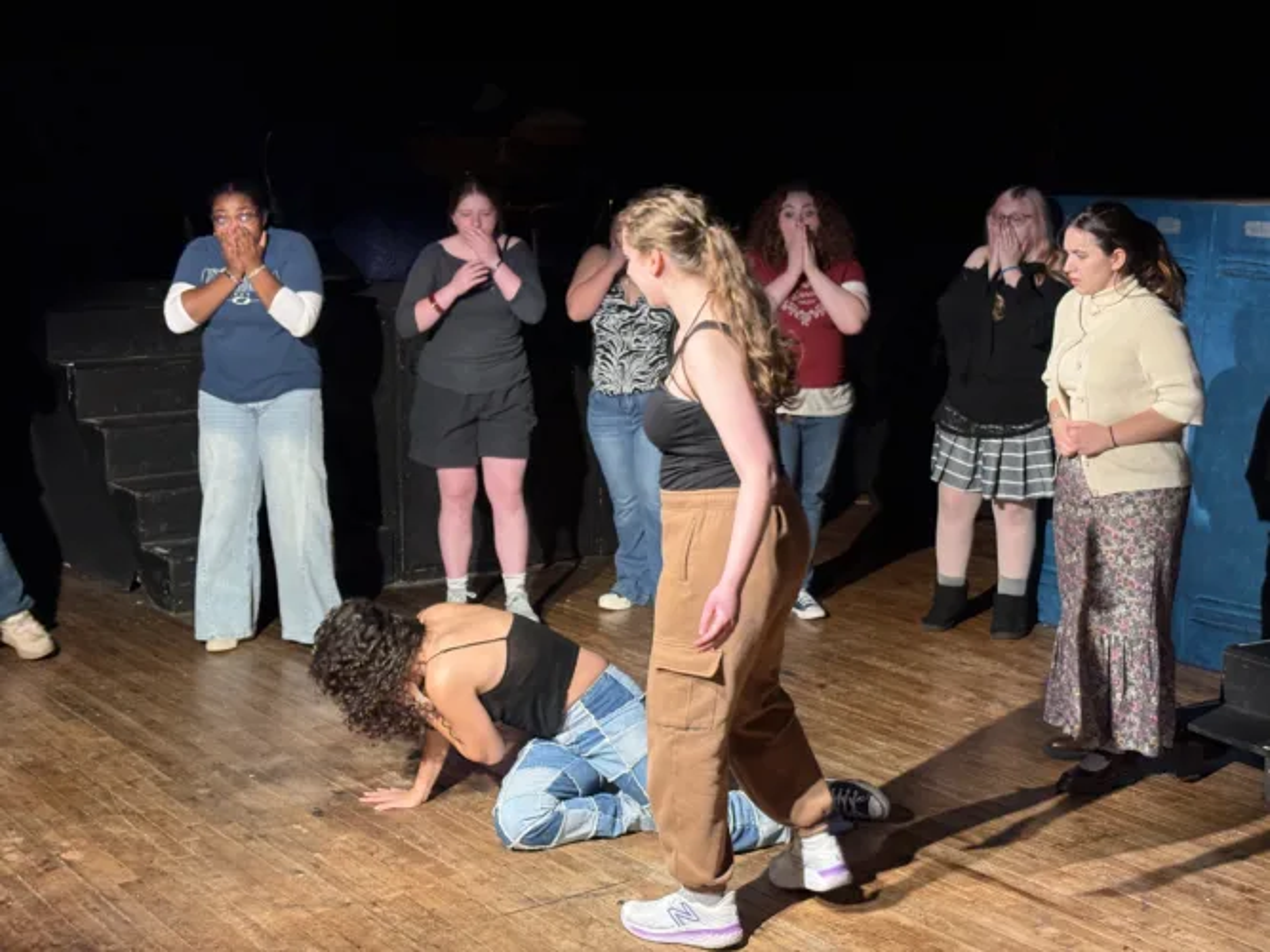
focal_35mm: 52
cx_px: 635
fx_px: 1907
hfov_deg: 36.8
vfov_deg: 28.0
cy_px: 476
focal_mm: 5.96
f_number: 1.6
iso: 200
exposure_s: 1/40
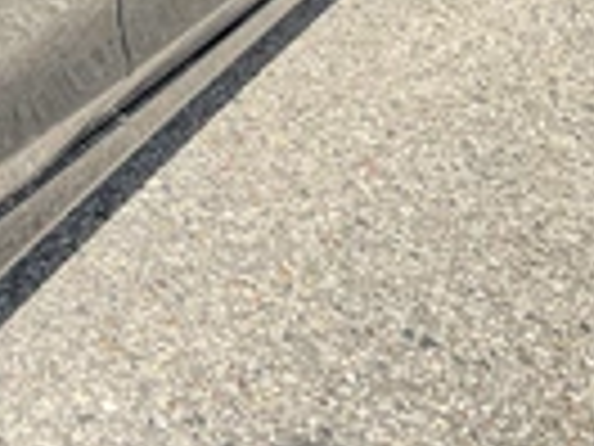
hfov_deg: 19.4
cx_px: -297
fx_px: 1510
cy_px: -41
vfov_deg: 16.3
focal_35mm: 88
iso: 25
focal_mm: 3
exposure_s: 1/593
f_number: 1.8
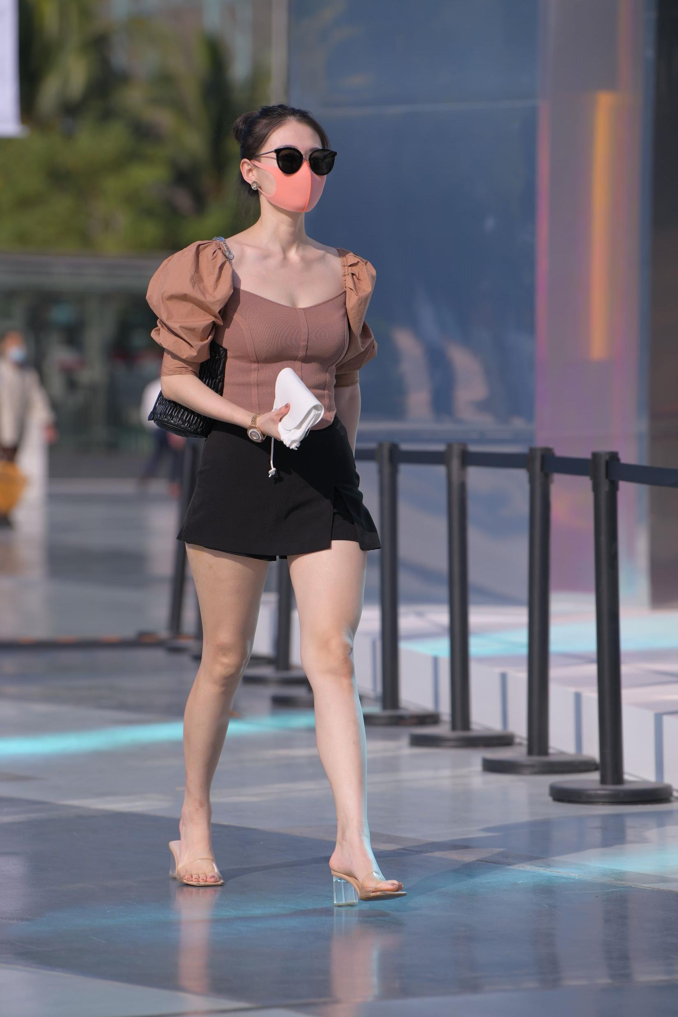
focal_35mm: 190
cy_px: 508
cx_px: 339
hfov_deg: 7.2
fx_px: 5366
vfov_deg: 10.8
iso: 100
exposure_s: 1/1250
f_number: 4.5
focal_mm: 190
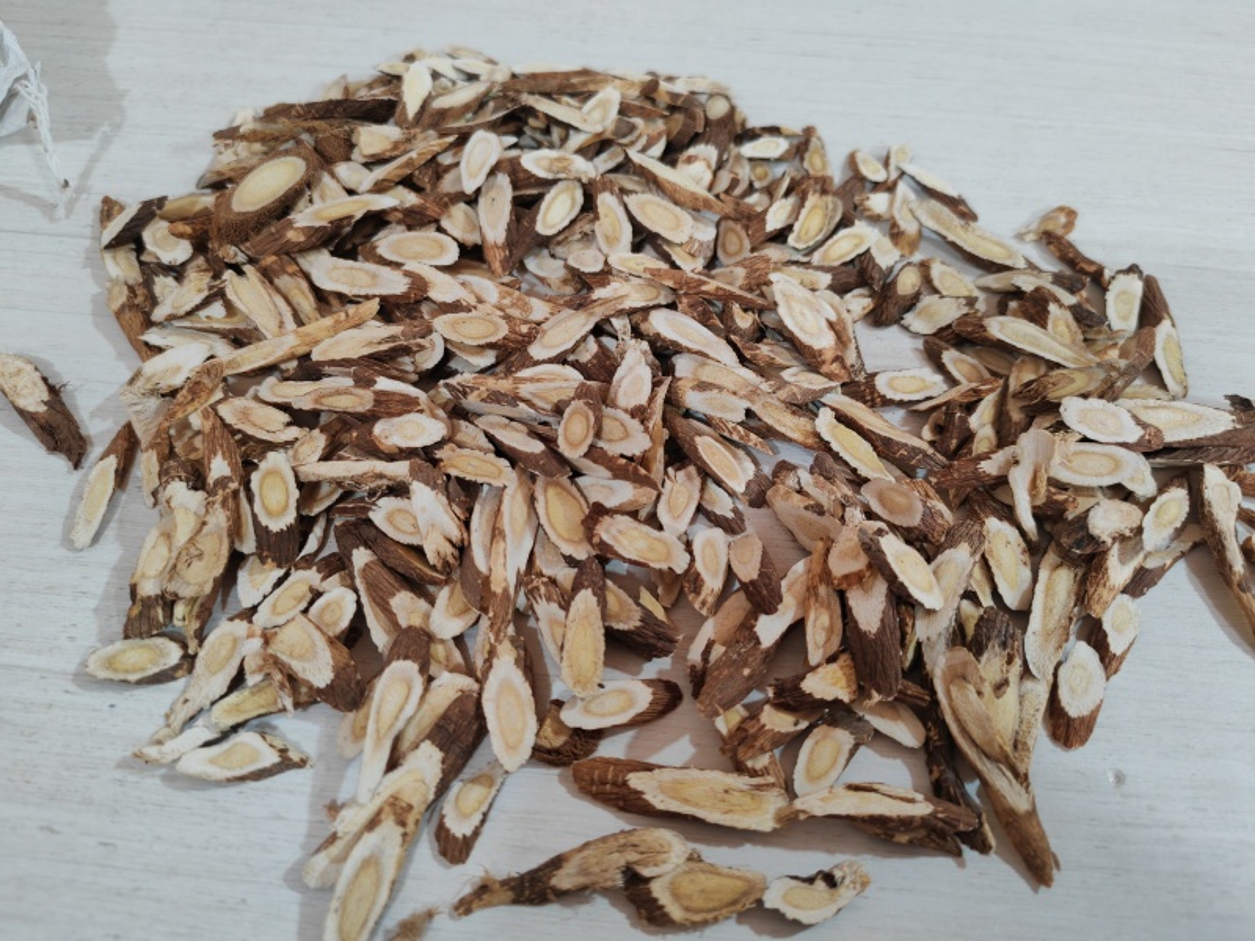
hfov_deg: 65.3
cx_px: 628
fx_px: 979
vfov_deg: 51.4
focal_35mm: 27
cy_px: 470
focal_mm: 6.12
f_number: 1.9
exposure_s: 1/100
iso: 1600
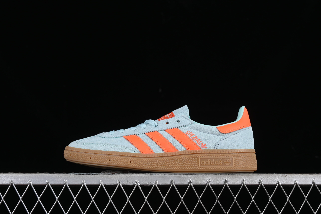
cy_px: 107
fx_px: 669
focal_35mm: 75
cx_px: 160
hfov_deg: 27.0
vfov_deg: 18.2
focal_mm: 50
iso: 160
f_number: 8
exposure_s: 1/80
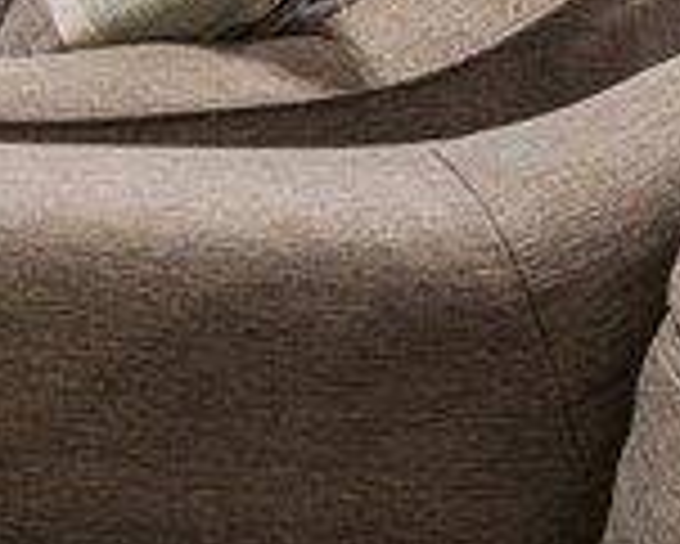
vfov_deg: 12.5
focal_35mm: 108
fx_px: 2175
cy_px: -557
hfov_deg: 12.4
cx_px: -1110
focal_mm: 16
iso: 400
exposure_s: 3.2
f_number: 11
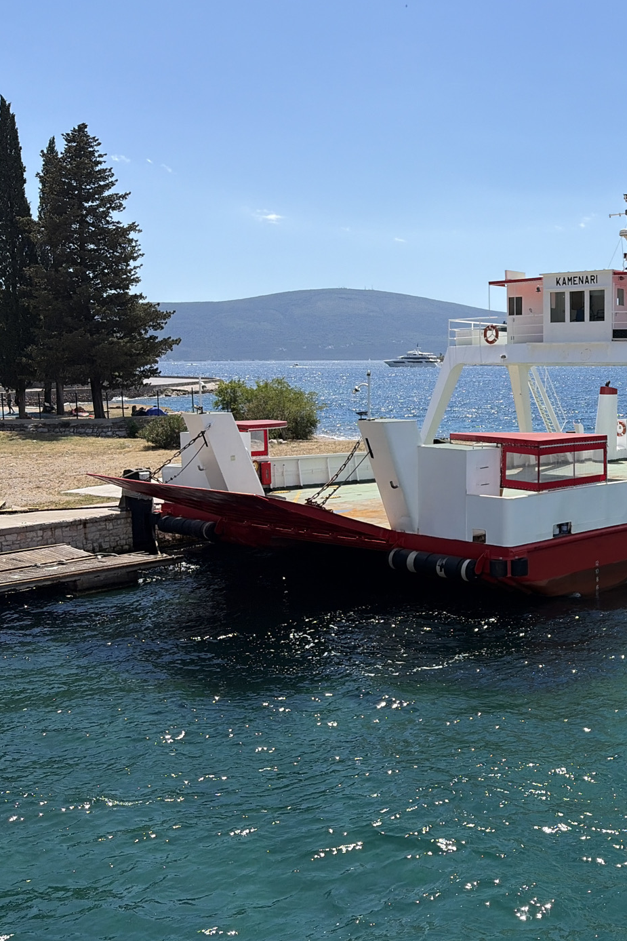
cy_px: 457
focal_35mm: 39
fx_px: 1019
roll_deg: +0.8
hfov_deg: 31.6
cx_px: 628
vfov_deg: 49.5
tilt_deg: -4.5
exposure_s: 1/4065
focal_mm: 5.96
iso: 50
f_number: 1.6
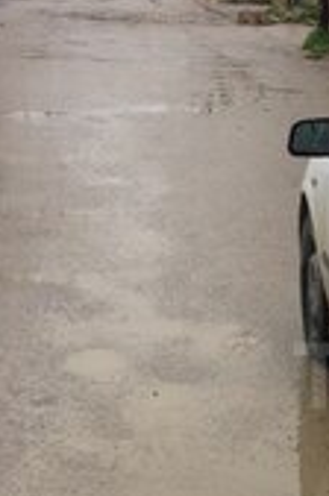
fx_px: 1390
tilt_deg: -16.1
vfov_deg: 20.1
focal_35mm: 101
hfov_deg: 12.7
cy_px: 376
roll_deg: -1.0
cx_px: 520
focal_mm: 4.12
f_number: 2.4
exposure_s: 1/60
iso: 50
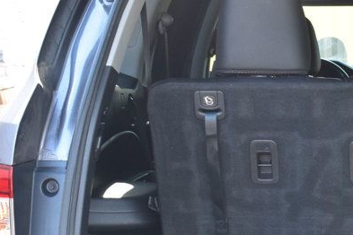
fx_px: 1111
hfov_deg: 17.2
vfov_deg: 12.1
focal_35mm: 113
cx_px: 428
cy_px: 178
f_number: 8
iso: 400
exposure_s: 1/50
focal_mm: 29
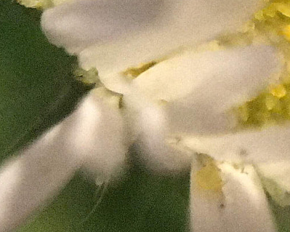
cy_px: -66
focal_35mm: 223
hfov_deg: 8.7
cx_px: 201
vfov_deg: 6.9
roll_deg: +1.8
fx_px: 1914
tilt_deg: -28.3
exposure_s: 1/50
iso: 640
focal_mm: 6.6
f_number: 2.8
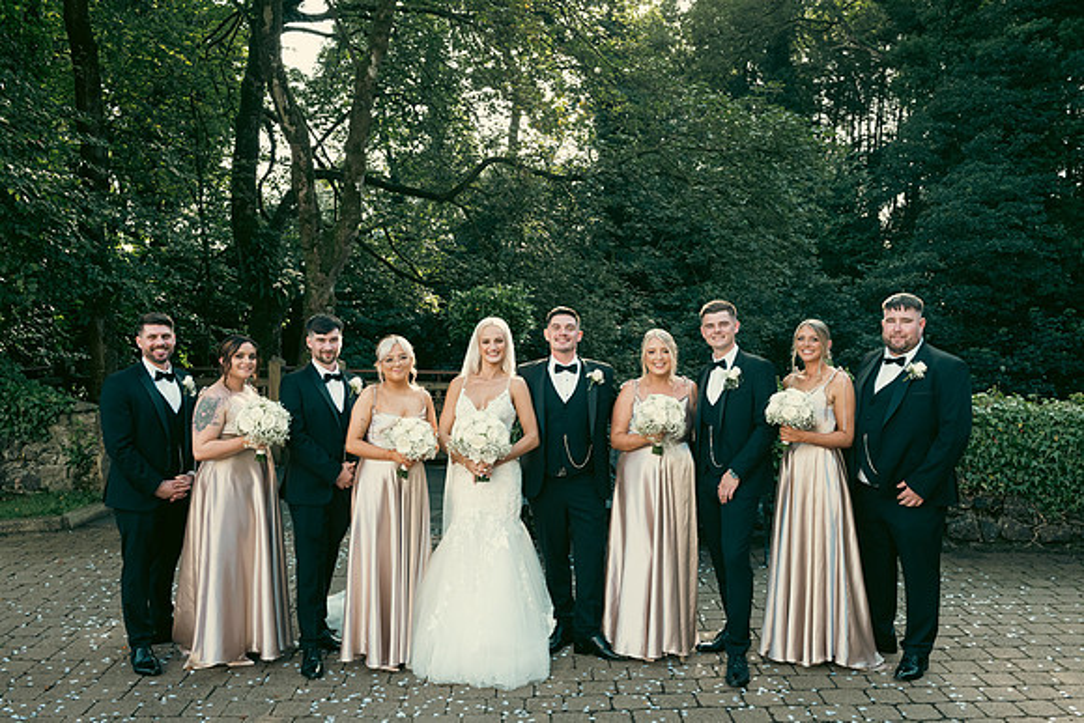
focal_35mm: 32
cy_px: 362
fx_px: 964
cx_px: 542
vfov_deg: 41.1
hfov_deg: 58.7
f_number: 6.3
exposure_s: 1/160
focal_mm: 32
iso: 320
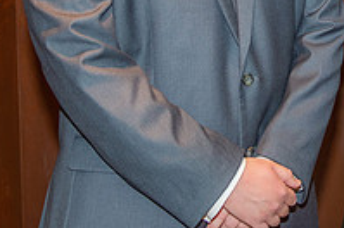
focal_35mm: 105
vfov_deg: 12.7
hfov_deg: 19.0
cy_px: -31
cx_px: 337
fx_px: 1002
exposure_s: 1/200
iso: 1250
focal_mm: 36
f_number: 4.5
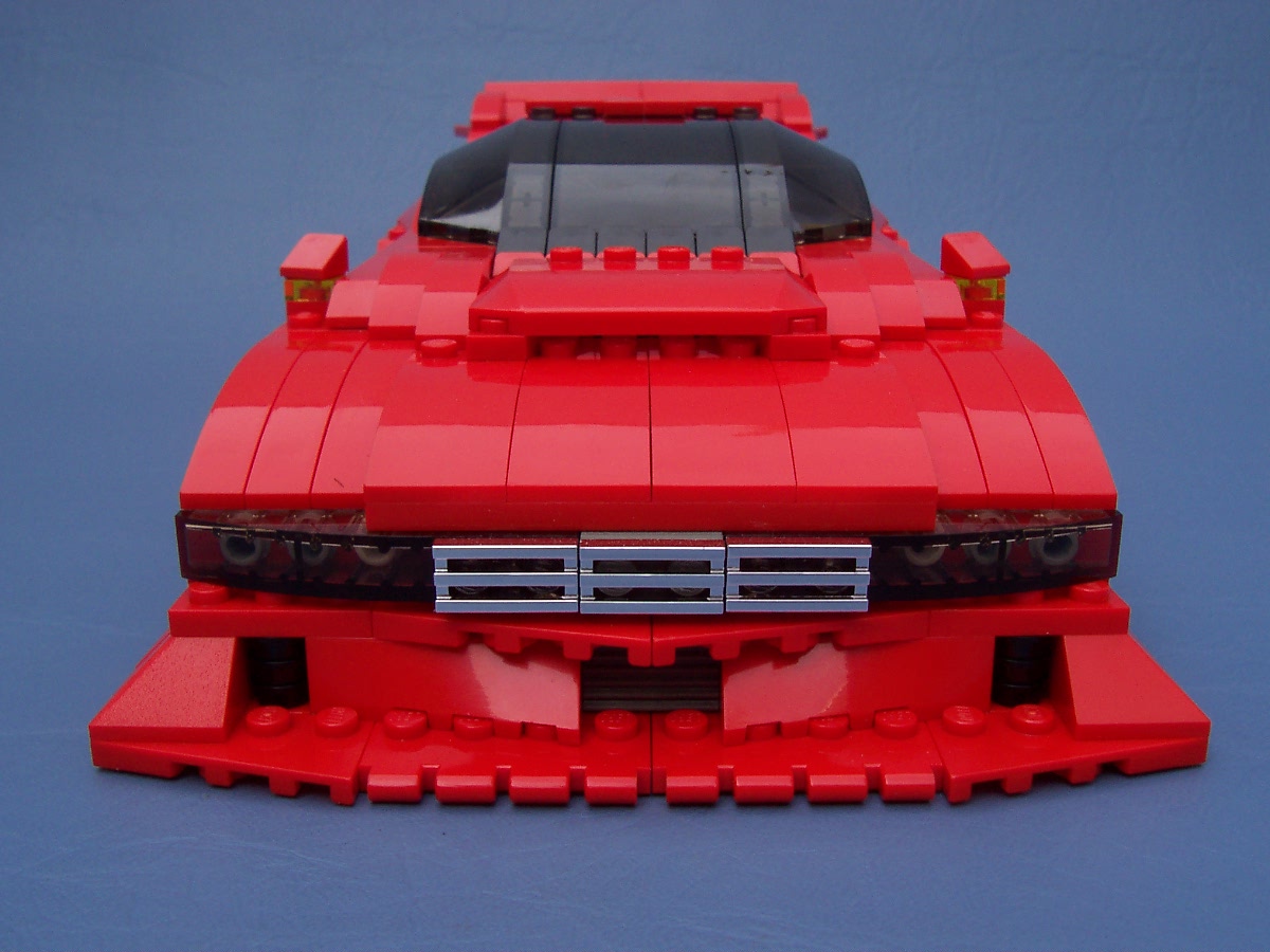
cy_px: 476
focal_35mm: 37
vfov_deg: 38.7
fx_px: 1357
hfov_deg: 50.1
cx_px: 635
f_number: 5.6
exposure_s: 1/250
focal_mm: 5.6
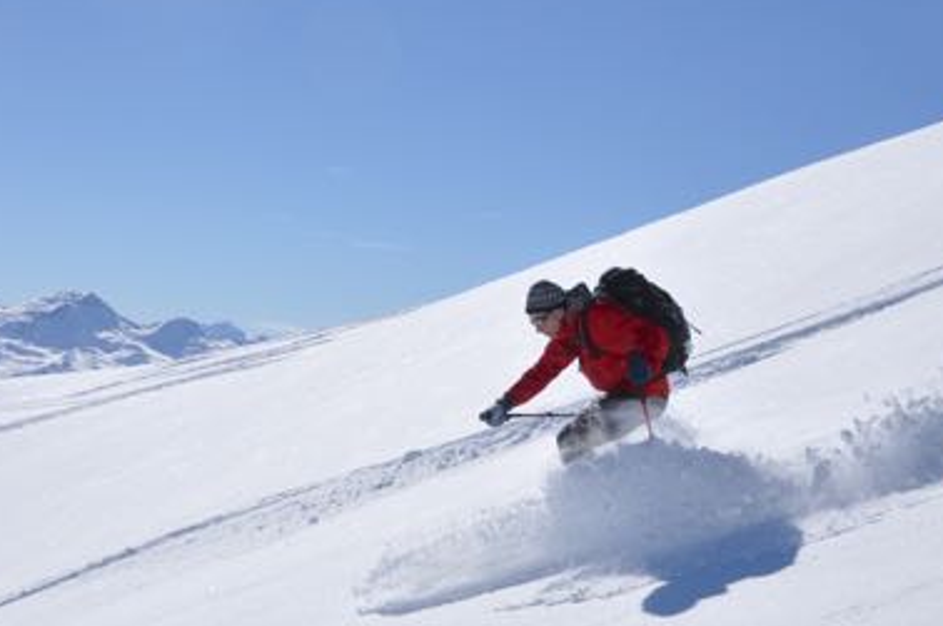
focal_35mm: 66
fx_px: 1727
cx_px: 501
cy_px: 498
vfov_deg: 20.3
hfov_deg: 30.5
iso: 200
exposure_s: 1/2000
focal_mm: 26
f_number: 8
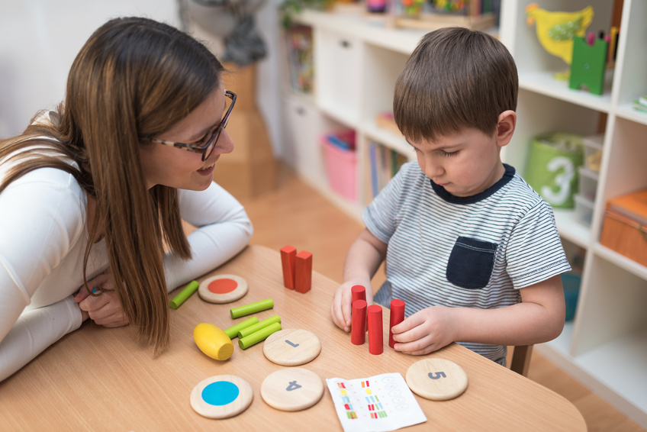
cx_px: 324
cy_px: 216
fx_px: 629
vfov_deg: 37.9
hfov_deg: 54.4
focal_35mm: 35
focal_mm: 35
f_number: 1.8
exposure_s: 1/250
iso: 100
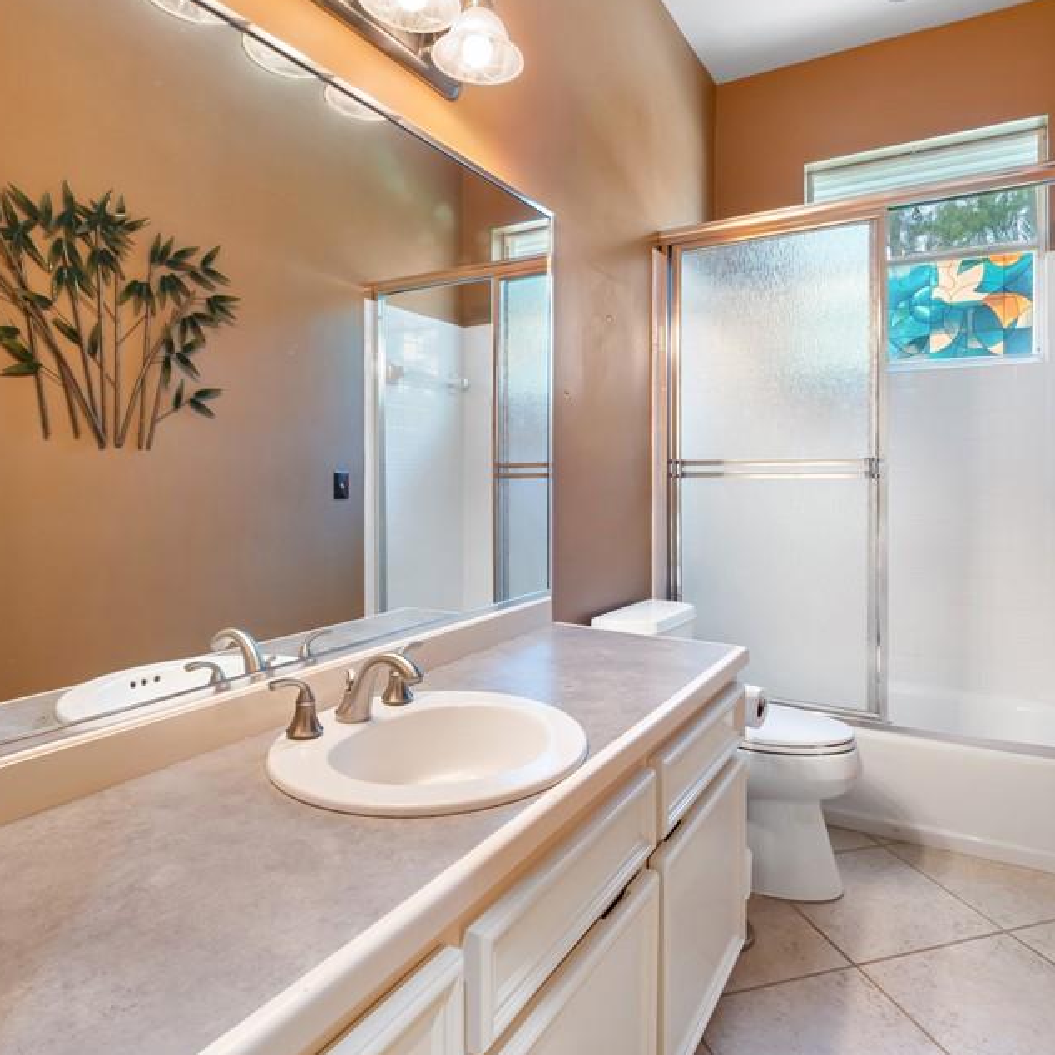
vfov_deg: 74.7
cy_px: 486
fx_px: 690
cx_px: 564
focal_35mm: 20
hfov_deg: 74.7
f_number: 7.1
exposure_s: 1/3
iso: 200
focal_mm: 7
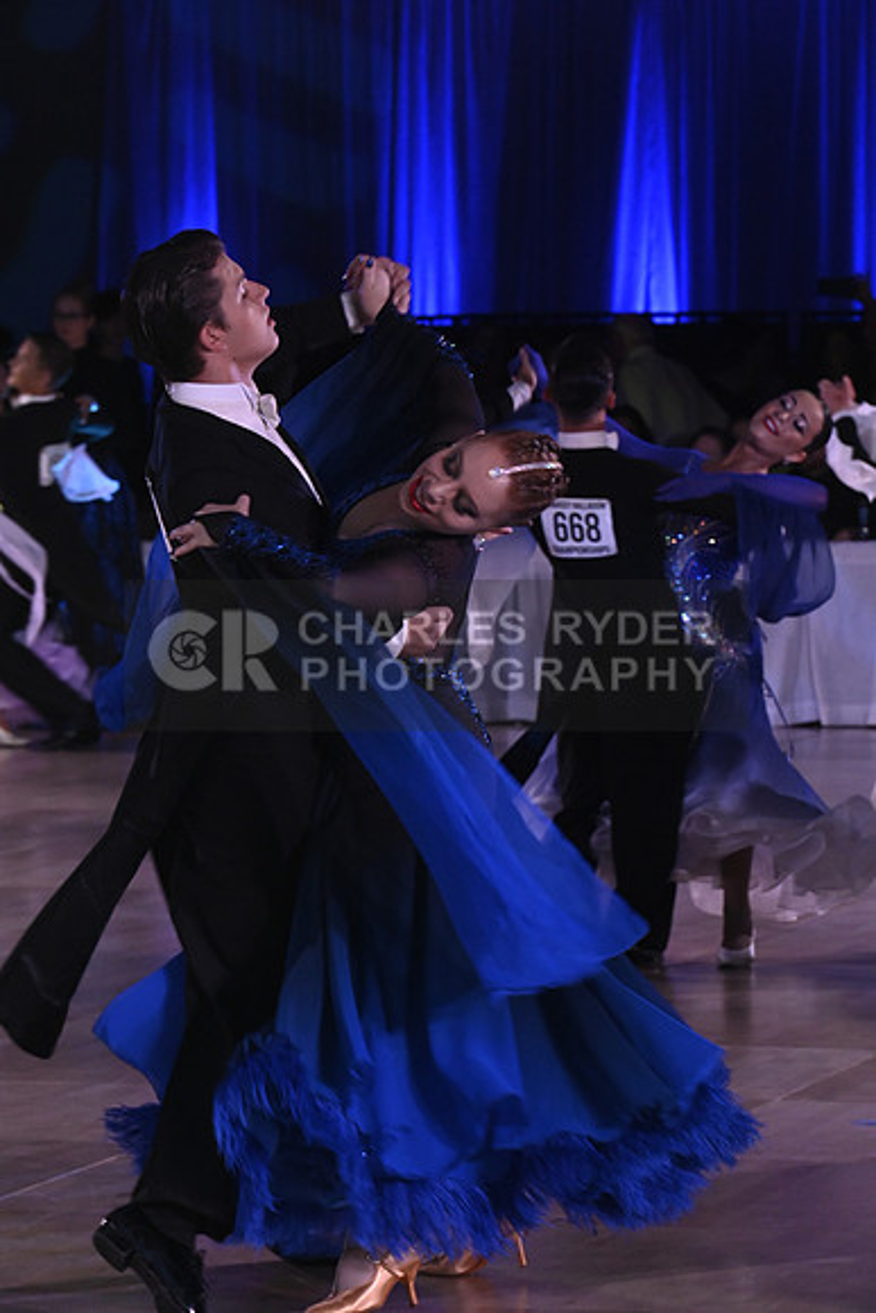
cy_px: 656
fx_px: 6748
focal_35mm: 185
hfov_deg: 7.4
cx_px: 438
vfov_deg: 11.1
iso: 6400
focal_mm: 185
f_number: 4
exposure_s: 1/200
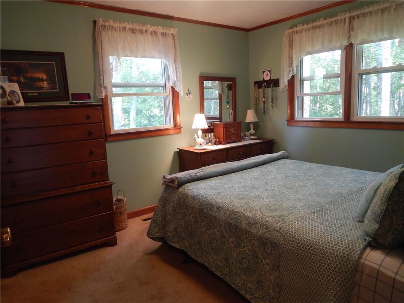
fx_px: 292
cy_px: 152
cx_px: 202
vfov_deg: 54.9
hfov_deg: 69.4
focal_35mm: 25
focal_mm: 4.5
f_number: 3.1
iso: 250
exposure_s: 1/30
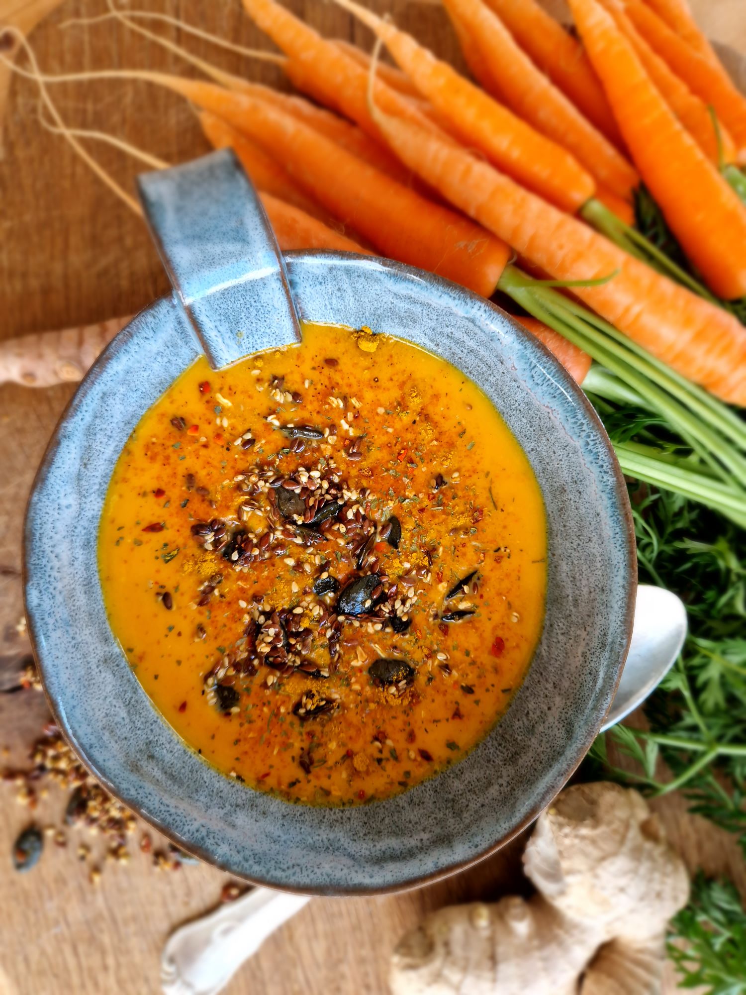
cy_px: 498
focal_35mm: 23
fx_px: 661
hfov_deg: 58.9
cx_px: 373
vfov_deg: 73.9
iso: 50
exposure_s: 1/50
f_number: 1.8
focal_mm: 5.4
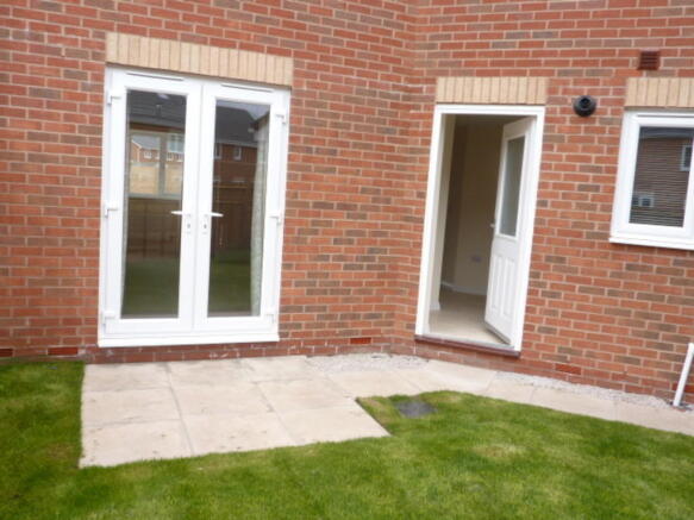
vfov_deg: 48.2
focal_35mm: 29
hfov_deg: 61.7
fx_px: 581
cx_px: 347
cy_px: 260
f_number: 4
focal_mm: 4.1
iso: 80
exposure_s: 1/100
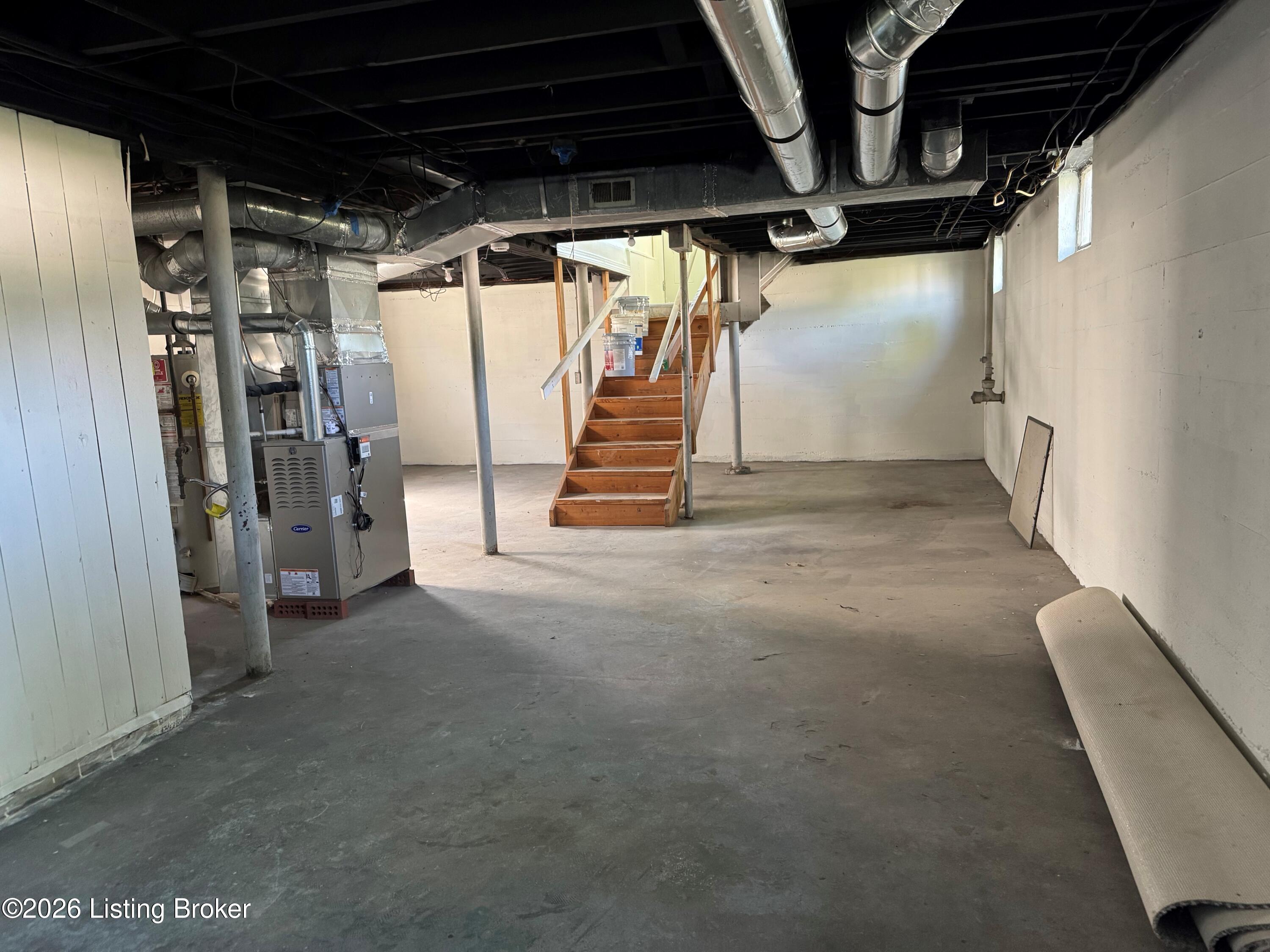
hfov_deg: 71.6
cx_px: 635
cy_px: 476
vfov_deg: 56.8
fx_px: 881
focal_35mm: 24
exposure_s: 1/60
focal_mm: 6.76
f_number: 1.78
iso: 500
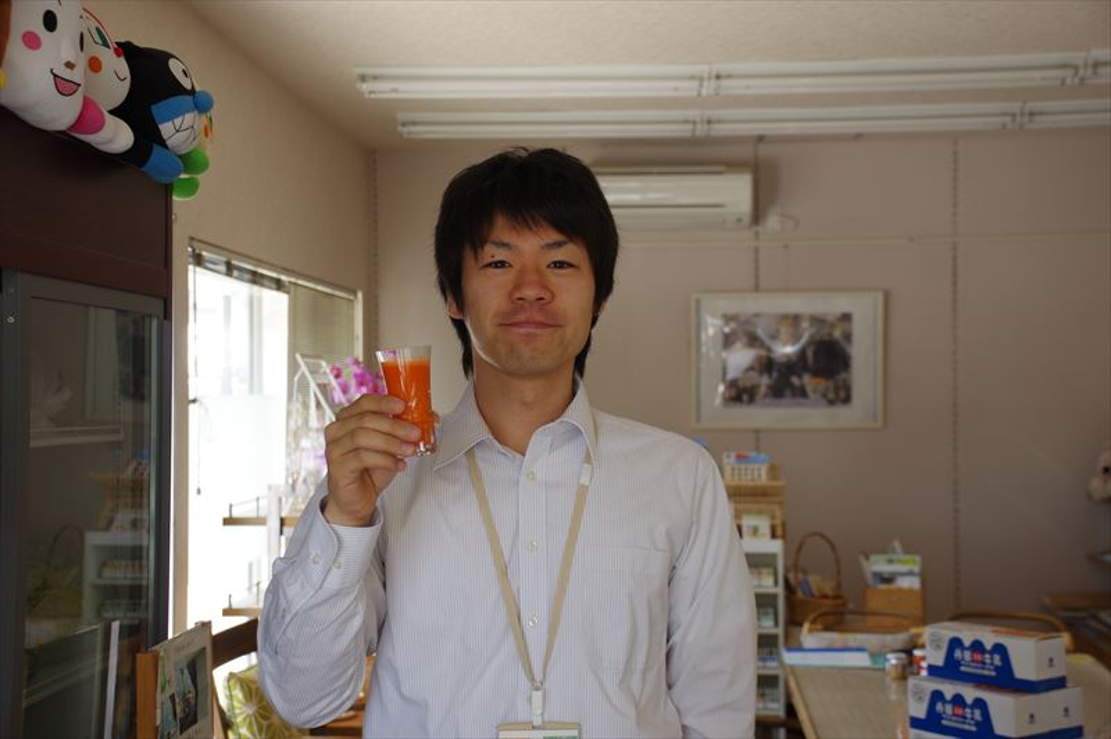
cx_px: 556
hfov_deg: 38.9
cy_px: 370
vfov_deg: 26.4
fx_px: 1573
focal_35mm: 51
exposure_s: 1/60
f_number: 4.5
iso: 200
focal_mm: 34
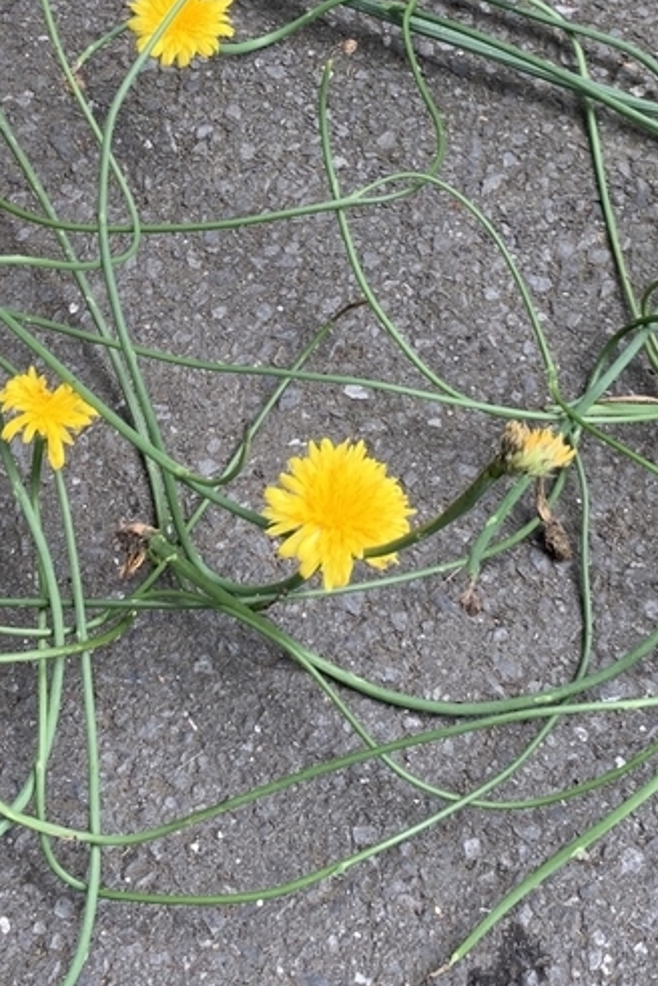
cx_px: 189
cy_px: 94
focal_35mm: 66
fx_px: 1809
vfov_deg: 29.2
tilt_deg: -56.0
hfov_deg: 20.5
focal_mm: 4.25
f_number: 1.8
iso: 25
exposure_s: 1/157
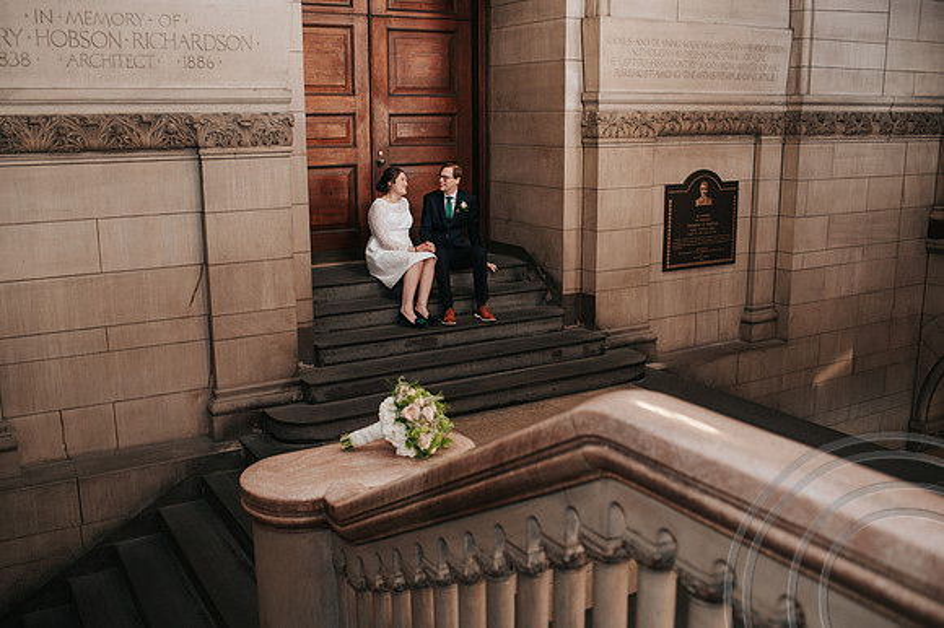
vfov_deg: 37.8
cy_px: 314
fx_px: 917
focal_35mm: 35
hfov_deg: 54.5
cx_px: 472
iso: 1000
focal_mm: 35
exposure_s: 1/200
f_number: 2.8
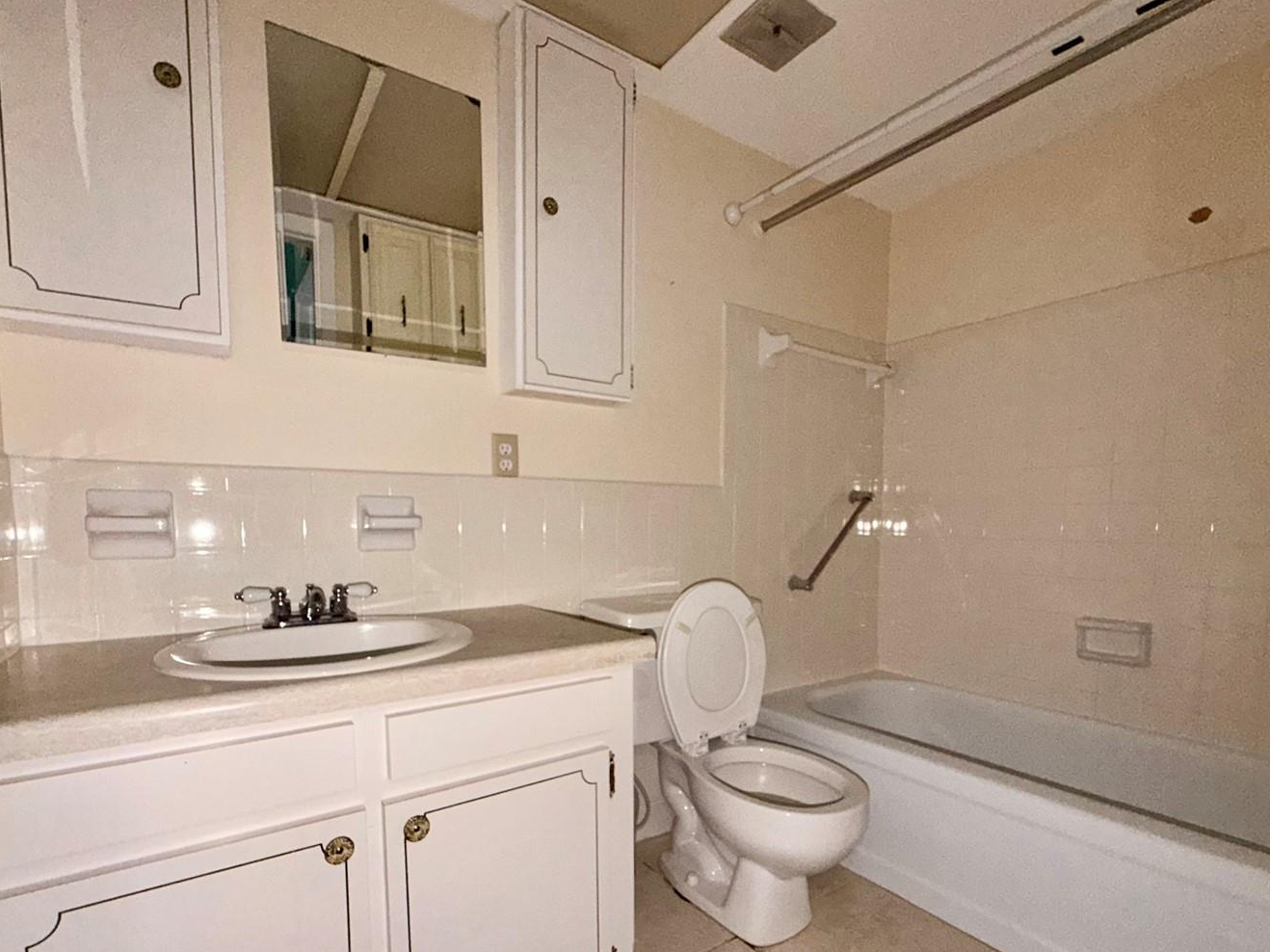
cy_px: 568
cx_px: 614
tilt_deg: -3.4
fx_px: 624
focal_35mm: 17
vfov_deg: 74.0
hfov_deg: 91.0
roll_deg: +0.1
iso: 200
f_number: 2.2
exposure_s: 1/60
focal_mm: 2.22
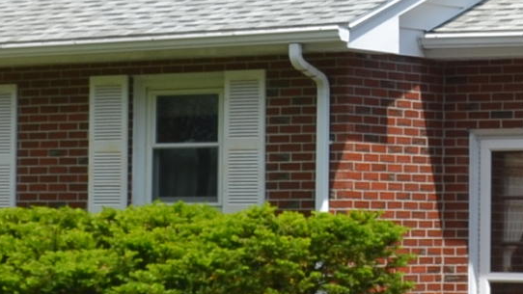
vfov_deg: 7.0
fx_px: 2413
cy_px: 11
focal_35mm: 174
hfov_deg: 12.3
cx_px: 438
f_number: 8
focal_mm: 20
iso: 100
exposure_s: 1/250
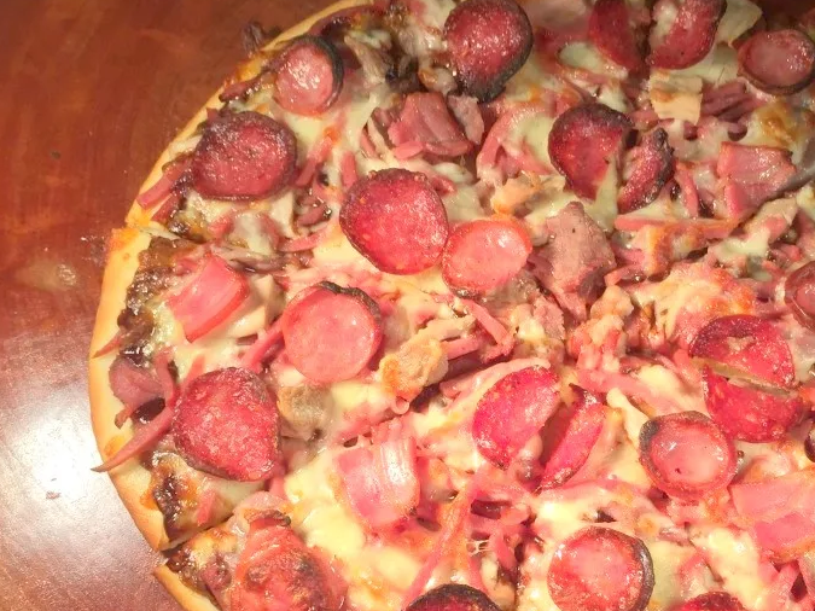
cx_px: 525
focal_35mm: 44
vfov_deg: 32.7
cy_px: 392
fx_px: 1036
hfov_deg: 42.5
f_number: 2.2
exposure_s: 1/125
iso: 32
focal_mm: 4.15
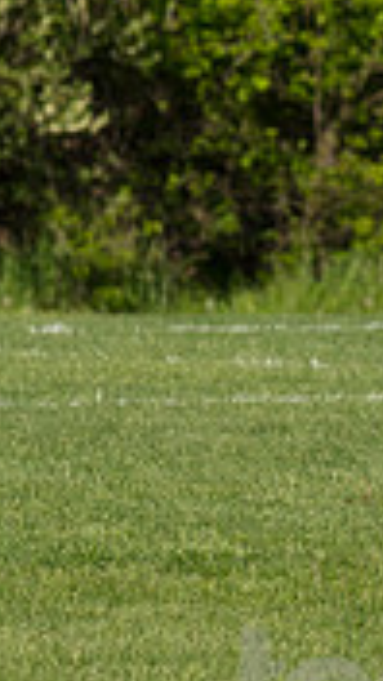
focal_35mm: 906
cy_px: 224
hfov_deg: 1.3
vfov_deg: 2.4
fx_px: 16357
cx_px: 905
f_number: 5.6
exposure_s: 1/1600
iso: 250
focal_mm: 175
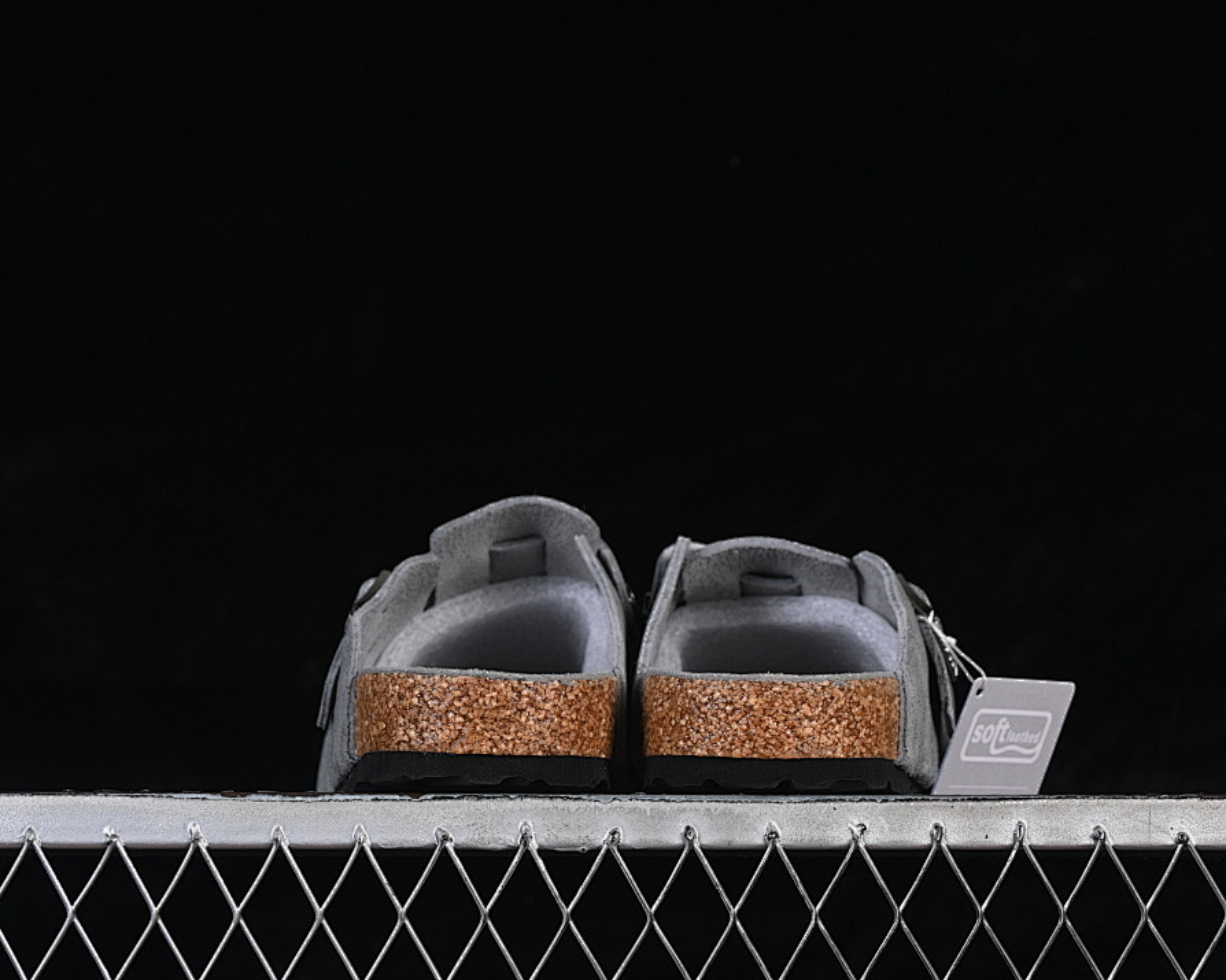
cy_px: 489
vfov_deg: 18.1
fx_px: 3084
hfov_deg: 22.5
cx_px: 639
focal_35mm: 85
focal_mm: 50
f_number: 8
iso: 160
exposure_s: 1/80
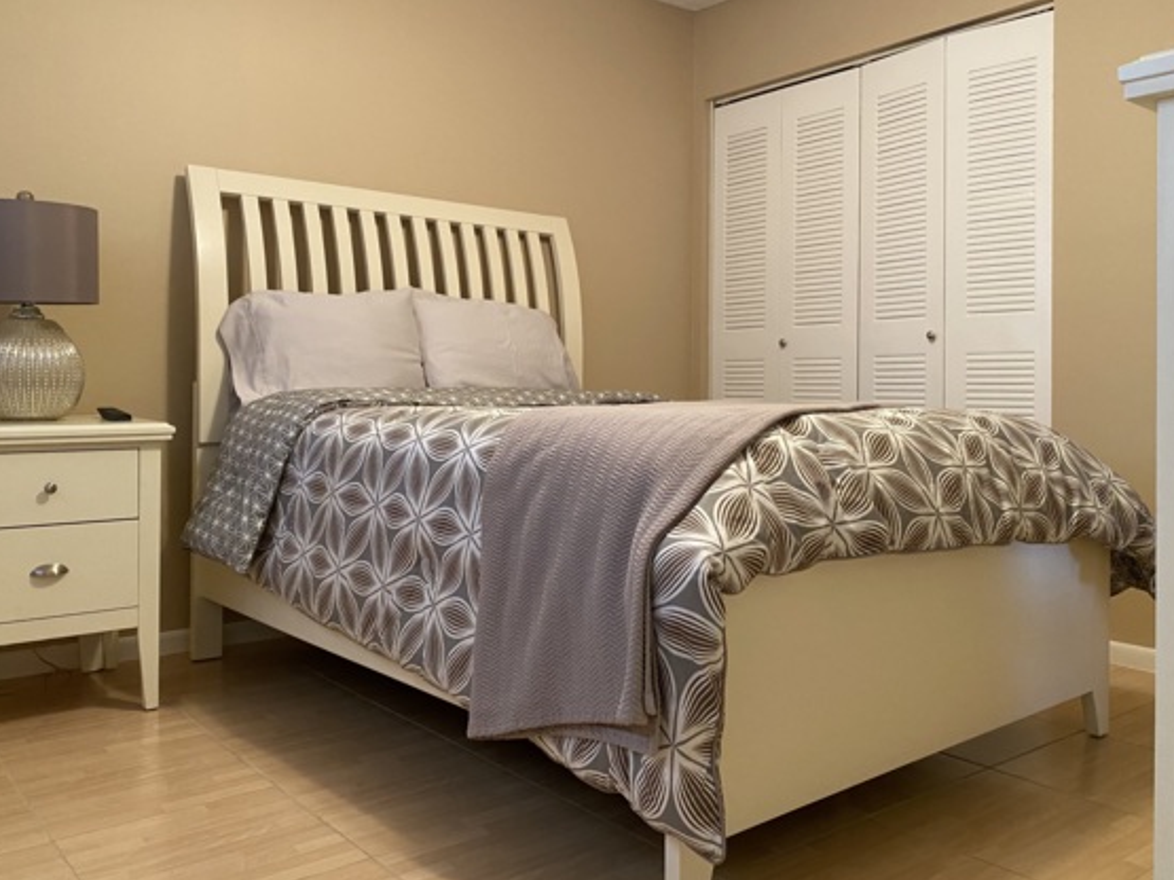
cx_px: 561
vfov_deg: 46.7
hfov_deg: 59.9
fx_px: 1017
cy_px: 389
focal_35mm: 30
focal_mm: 4.25
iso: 320
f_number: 1.8
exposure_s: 1/60
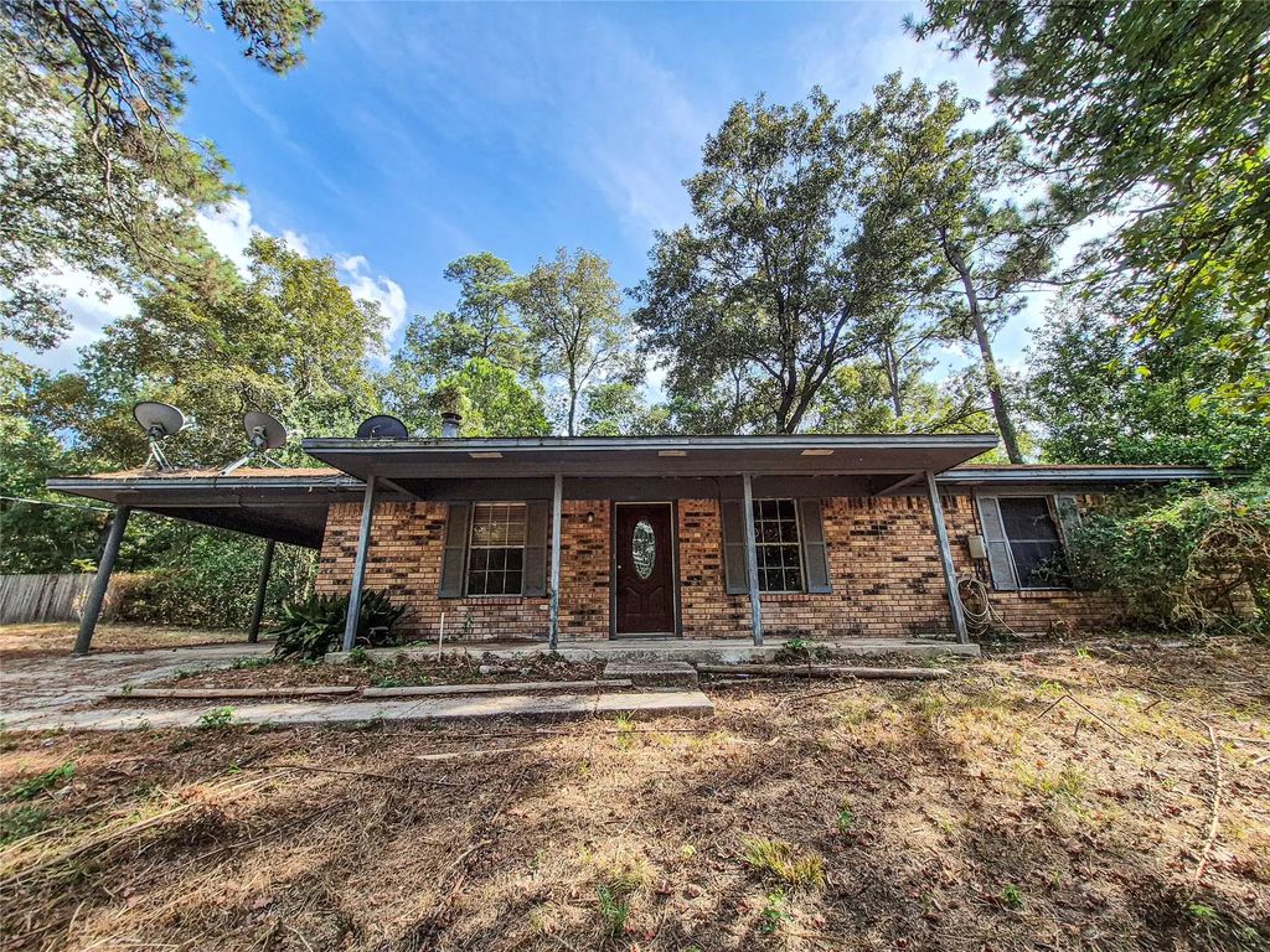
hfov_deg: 106.2
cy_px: 476
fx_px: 477
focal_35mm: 13
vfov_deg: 89.9
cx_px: 635
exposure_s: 1/824
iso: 50
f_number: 2.2
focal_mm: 1.74
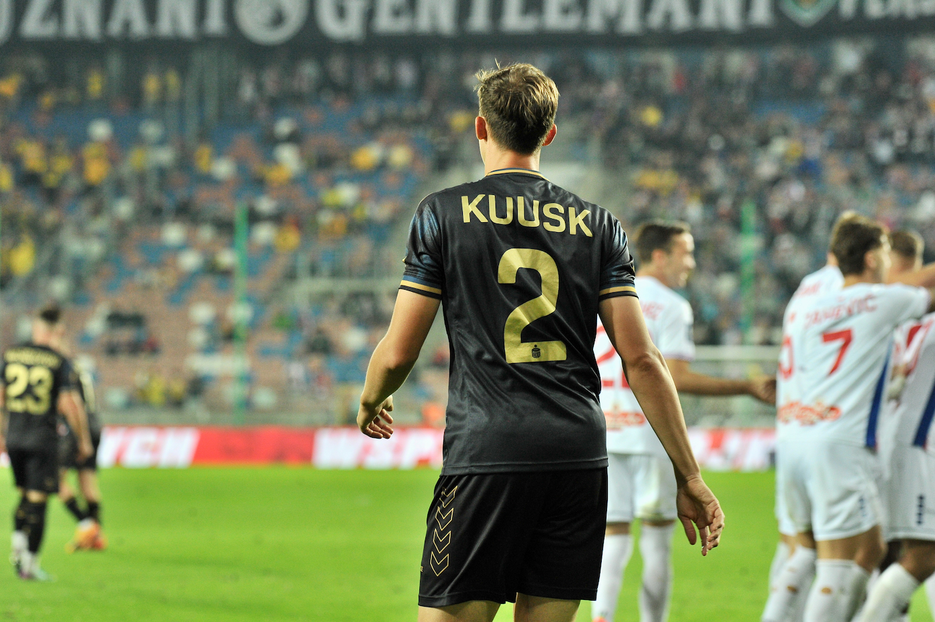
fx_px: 5192
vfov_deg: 6.9
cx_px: 468
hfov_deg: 10.3
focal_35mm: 200
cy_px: 311
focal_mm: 200
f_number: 5.6
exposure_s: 1/800
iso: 3200
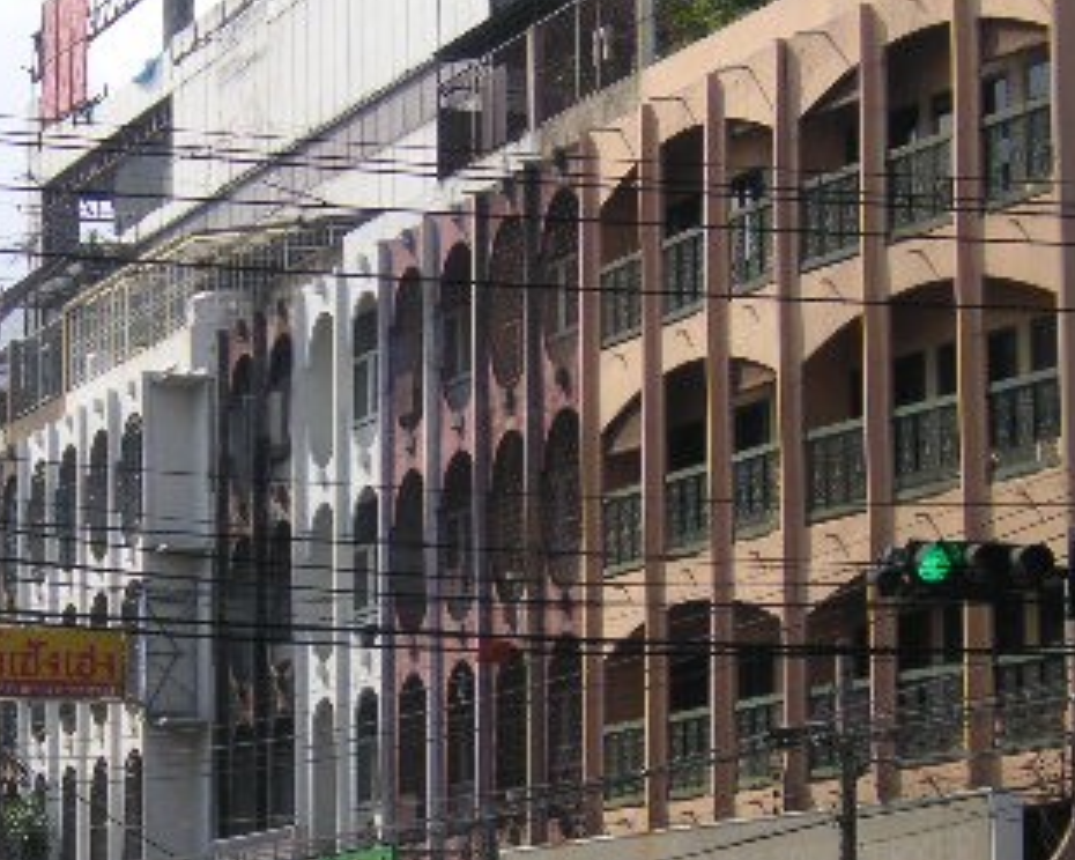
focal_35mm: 133
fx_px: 4232
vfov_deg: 11.6
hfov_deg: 14.3
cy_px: 694
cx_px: 62
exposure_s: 1/500
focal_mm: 11
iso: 50
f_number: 4
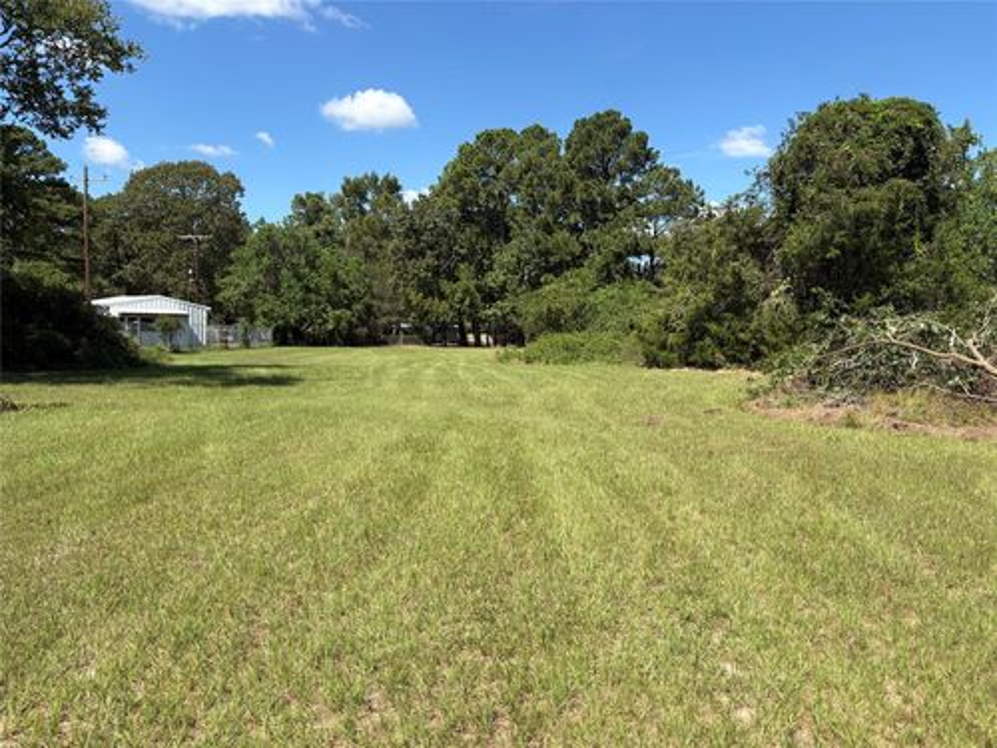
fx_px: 749
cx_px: 498
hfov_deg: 67.3
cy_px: 374
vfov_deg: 53.1
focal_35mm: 26
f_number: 1.6
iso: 50
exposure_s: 1/2538
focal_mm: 5.96
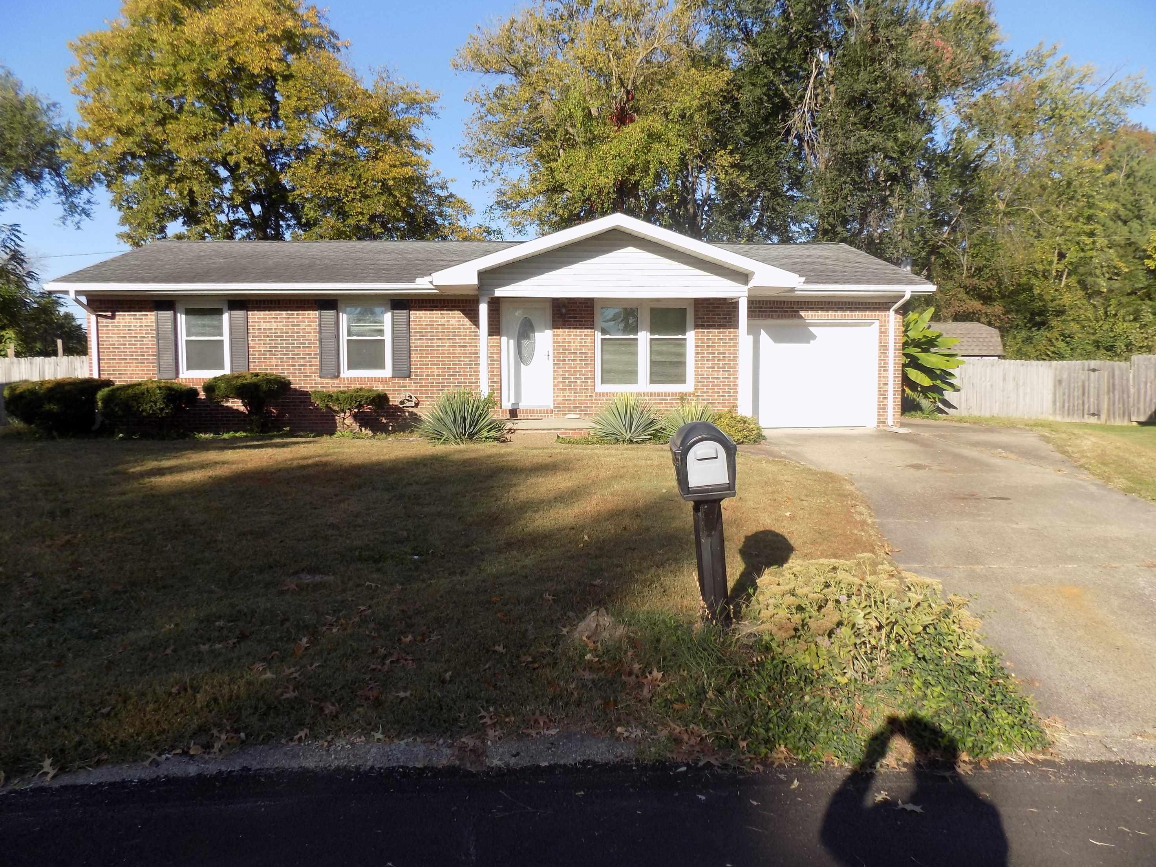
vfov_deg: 56.8
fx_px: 801
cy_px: 444
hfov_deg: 71.6
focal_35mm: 24
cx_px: 572
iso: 80
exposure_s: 1/640
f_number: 3.1
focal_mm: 4
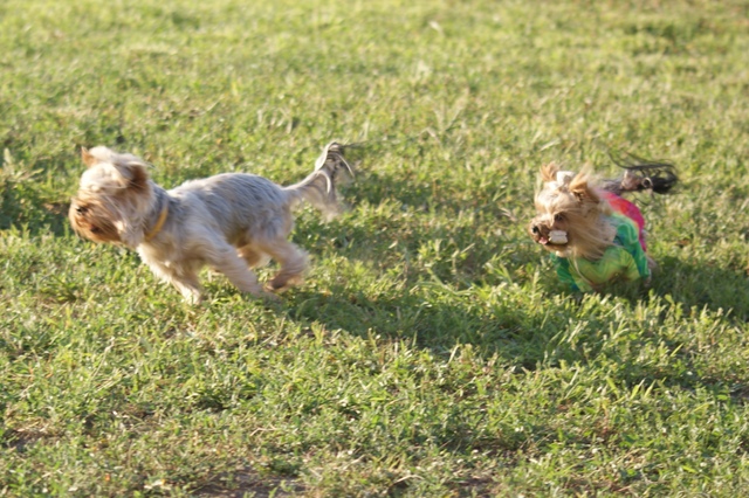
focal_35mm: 105
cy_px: 249
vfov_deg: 13.0
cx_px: 374
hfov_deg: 19.5
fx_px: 2183
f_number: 4
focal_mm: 70
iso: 100
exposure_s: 1/320
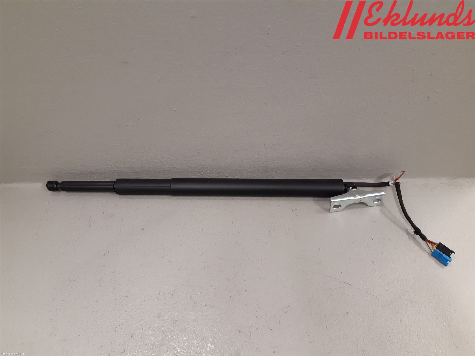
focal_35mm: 26
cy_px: 178
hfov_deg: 67.3
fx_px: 357
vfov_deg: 53.1
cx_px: 238
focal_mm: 3.93
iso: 125
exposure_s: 1/50
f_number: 1.7
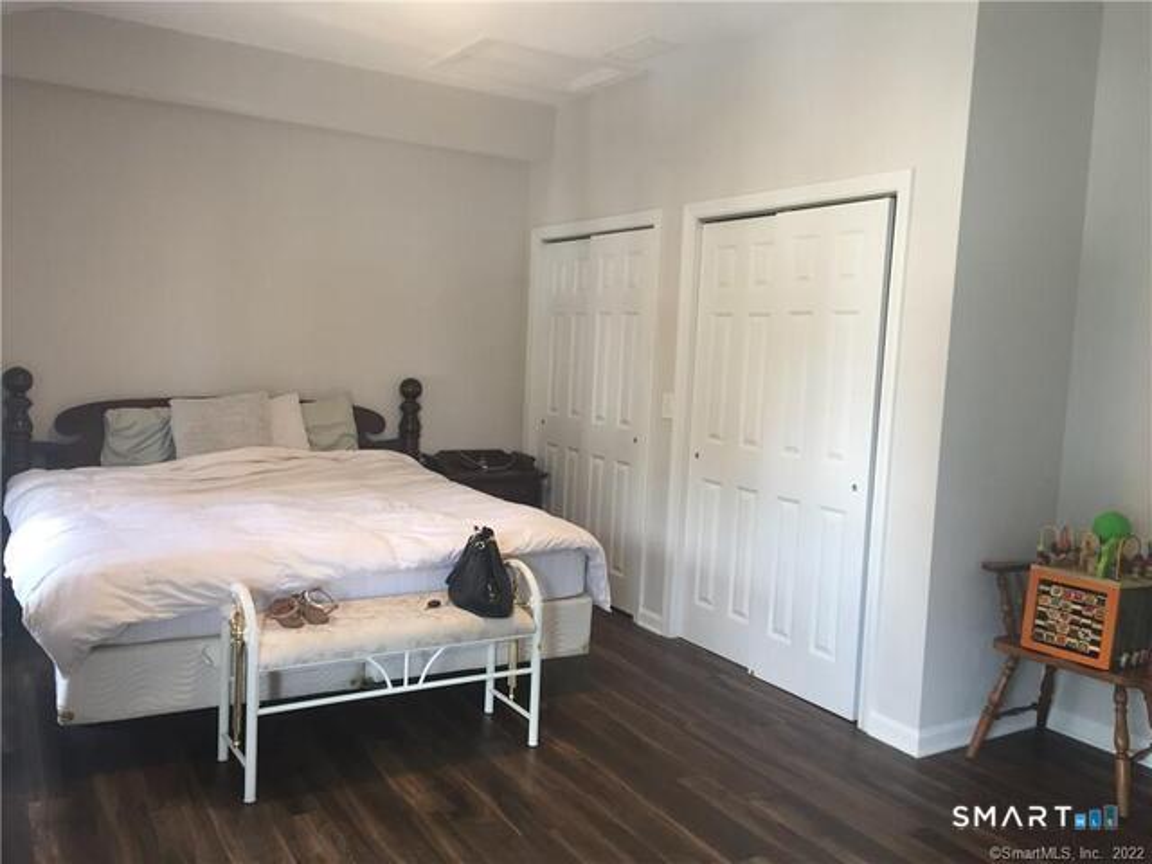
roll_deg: -2.9
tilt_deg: -6.5
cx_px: 576
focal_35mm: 29
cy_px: 432
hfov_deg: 61.7
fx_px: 965
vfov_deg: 48.2
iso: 64
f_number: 2.2
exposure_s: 1/30
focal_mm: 4.15
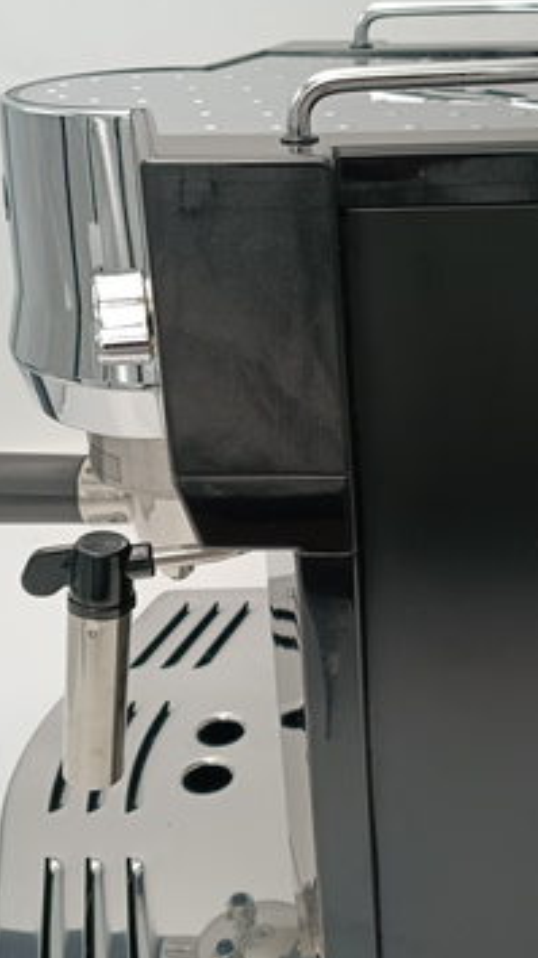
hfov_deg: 24.5
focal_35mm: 48
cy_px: 452
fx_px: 1218
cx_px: 430
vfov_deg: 42.9
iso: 211
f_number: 1.8
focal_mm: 4.81
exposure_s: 1/100
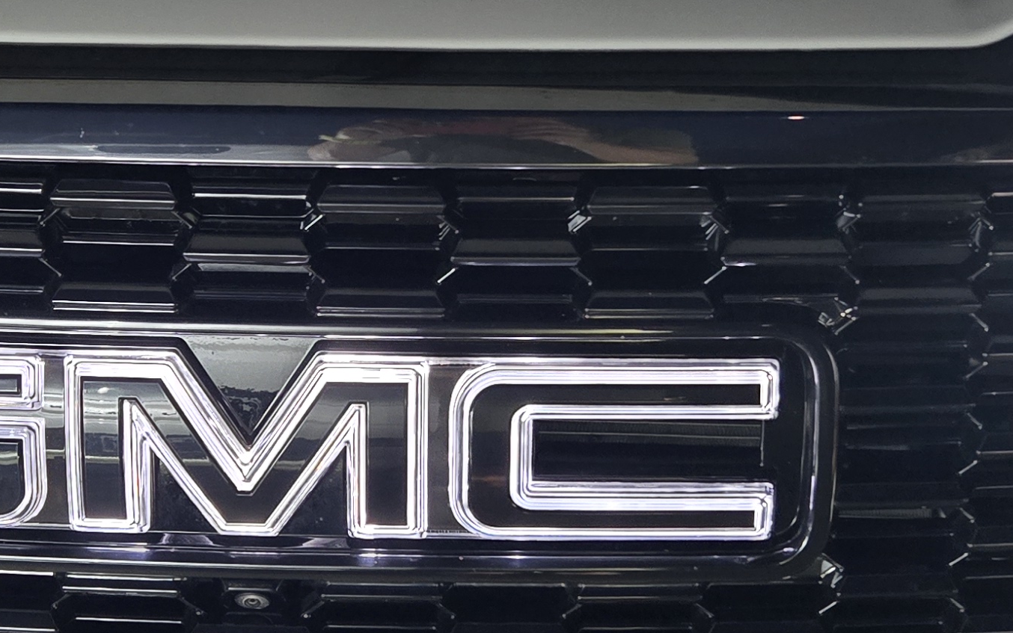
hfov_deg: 28.5
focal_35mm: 72
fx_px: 1988
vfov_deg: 18.1
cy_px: 298
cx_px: 385
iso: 640
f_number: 1.8
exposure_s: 1/31.5
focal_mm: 5.4
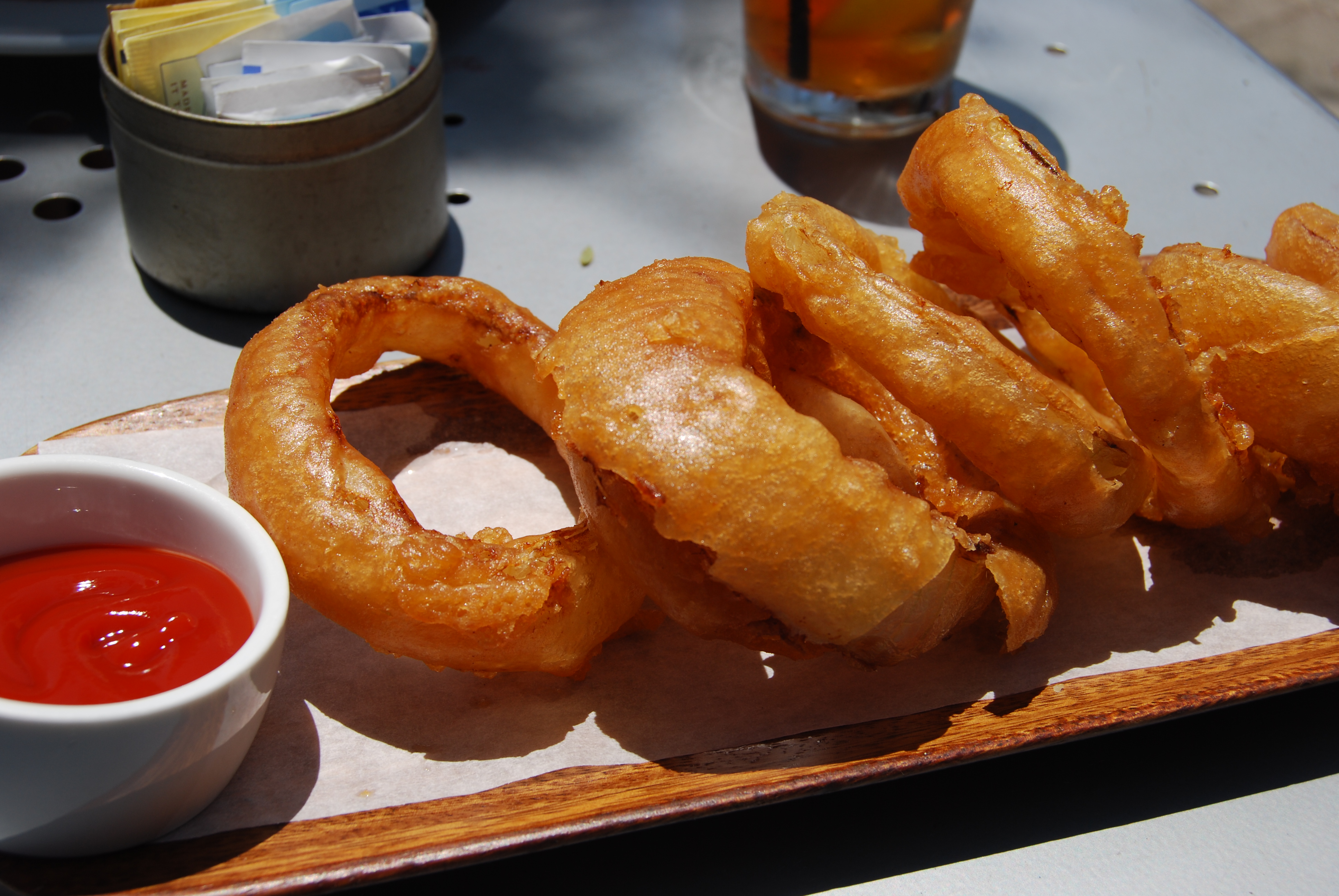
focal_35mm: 46
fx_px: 1732
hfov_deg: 42.3
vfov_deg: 29.0
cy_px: 448
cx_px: 670
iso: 100
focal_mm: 31
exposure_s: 1/400
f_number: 8
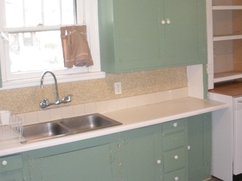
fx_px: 363
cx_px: 121
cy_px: 81
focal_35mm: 52
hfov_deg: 36.8
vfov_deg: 28.0
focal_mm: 6.3
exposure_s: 1/30
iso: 400
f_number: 3.5
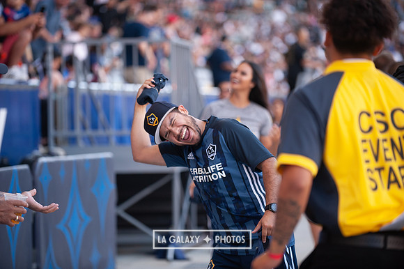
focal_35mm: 155
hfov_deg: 13.3
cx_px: 202
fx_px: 1738
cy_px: 134
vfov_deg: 8.8
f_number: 2.8
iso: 800
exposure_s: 1/500
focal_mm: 155
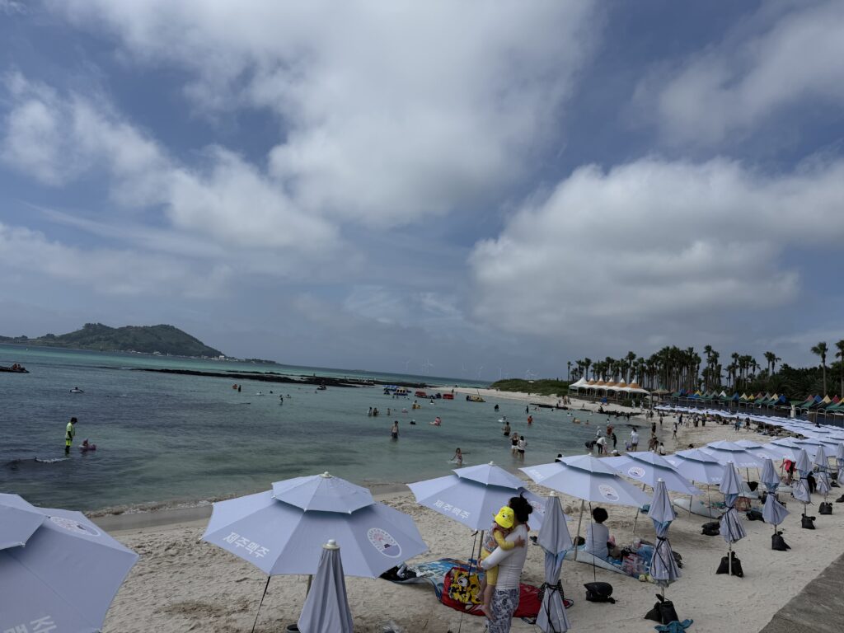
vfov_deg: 56.8
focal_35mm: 24
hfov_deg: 71.6
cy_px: 316
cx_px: 422
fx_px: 585
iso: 80
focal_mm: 6.76
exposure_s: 1/11905
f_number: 1.78
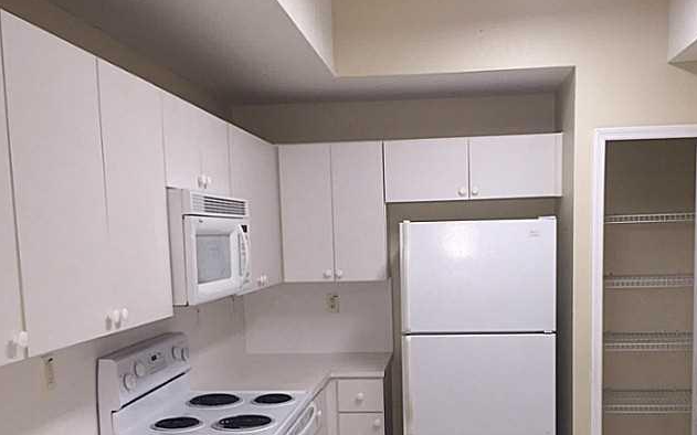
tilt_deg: -7.3
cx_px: 384
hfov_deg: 50.3
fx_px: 741
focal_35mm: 39
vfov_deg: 32.1
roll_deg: +0.9
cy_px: 326
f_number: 2.2
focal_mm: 4.15
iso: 100
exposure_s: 1/30
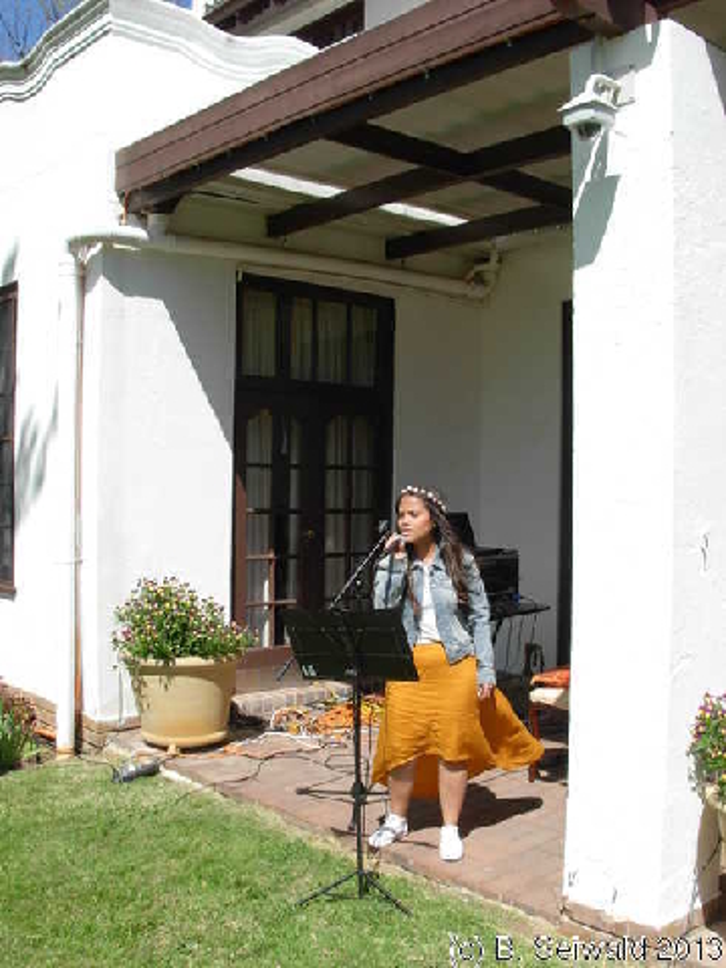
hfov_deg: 37.7
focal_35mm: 38
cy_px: 484
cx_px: 363
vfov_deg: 49.0
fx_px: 1063
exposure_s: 1/373
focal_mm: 6.3
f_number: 4.9
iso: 79
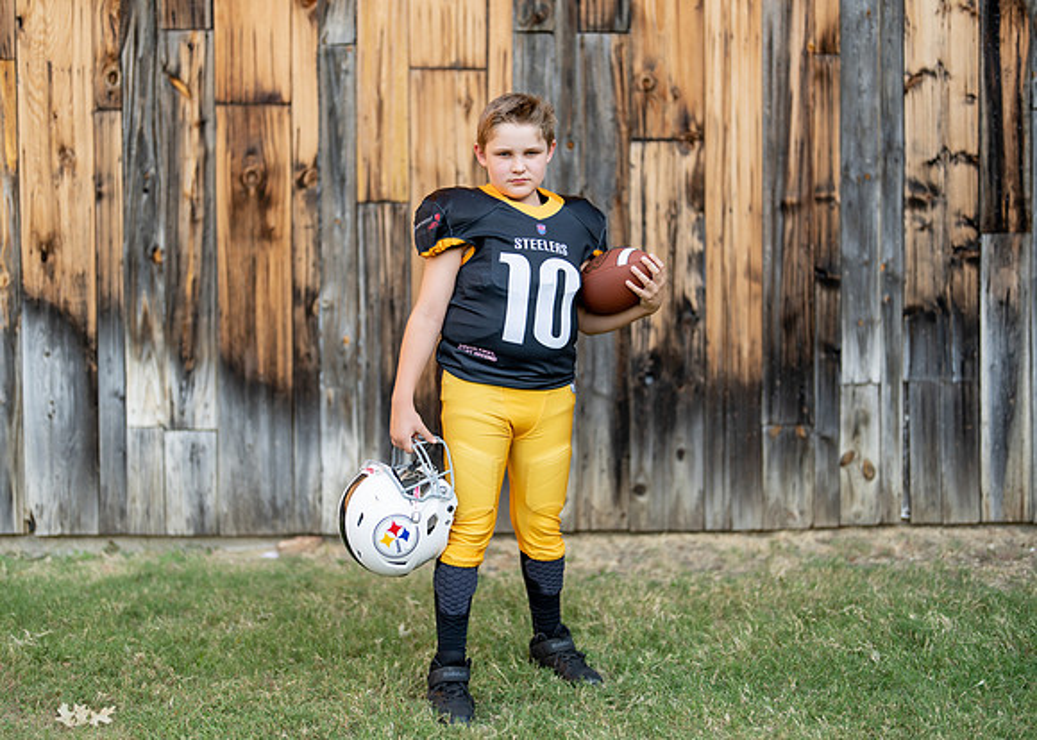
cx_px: 518
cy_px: 370
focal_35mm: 52
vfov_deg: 27.0
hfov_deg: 37.2
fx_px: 1543
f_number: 1.2
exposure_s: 1/2000
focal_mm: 50
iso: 100
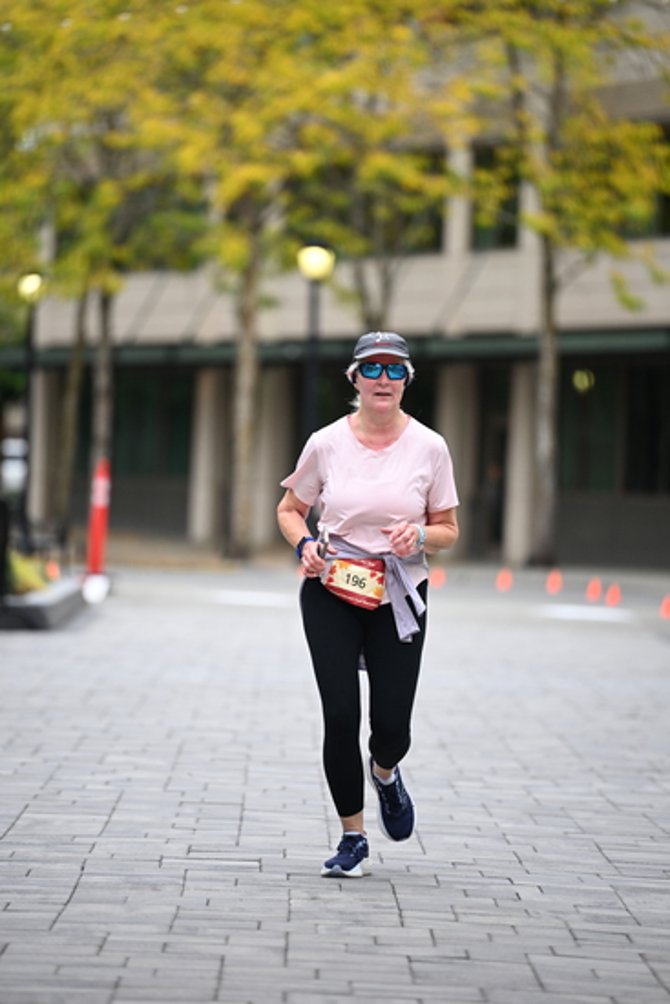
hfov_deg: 6.9
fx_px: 5579
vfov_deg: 10.3
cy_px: 502
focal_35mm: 200
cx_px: 335
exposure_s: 1/1600
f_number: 2.8
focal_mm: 200
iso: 640
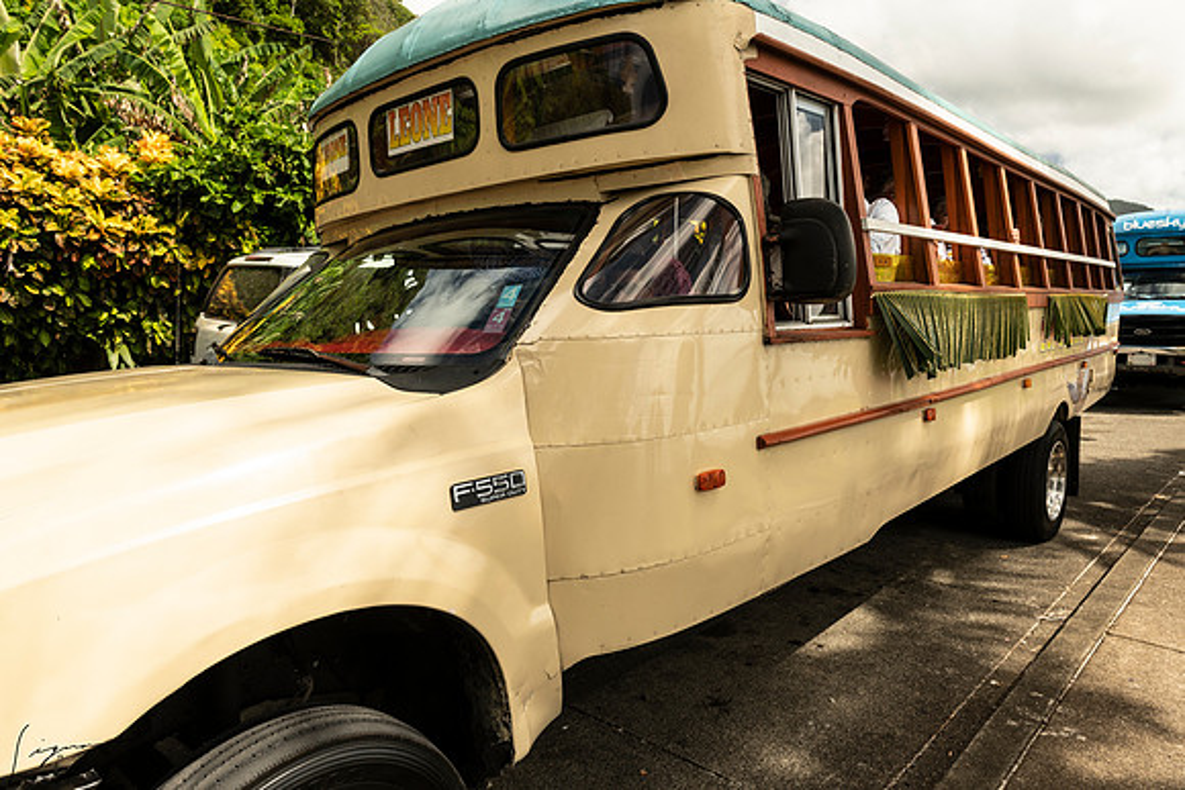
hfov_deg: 73.7
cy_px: 395
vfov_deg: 53.2
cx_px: 592
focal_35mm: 24
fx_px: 790
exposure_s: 1/250
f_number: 8
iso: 100
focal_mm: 24
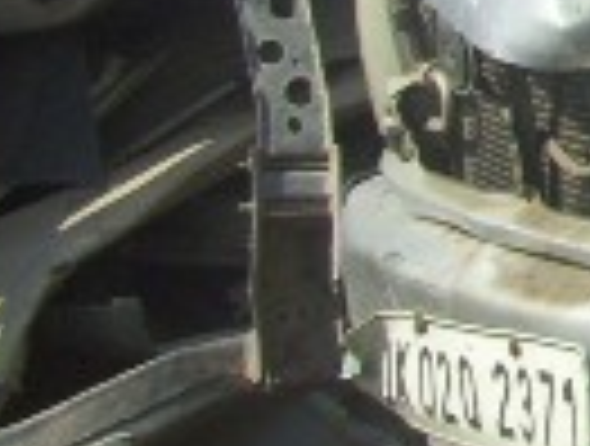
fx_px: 3538
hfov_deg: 8.4
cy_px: -90
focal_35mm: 207
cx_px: 1590
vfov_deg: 7.2
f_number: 5.6
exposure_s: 1/250
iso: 80
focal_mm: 5.7
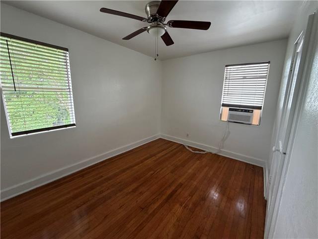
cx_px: 159
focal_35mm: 14
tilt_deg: -10.0
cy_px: 120
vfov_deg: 85.7
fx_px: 129
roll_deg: -0.1
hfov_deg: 102.1
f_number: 2.2
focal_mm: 2.22
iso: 320
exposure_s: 1/105
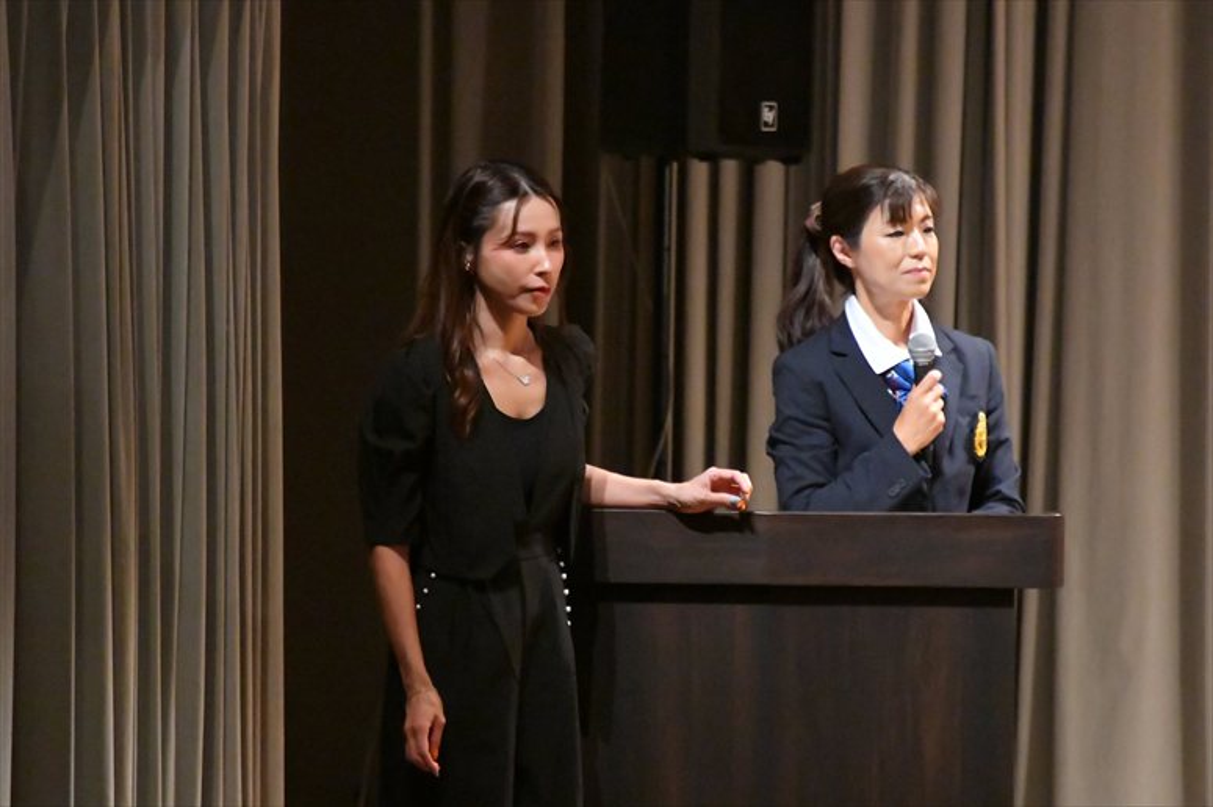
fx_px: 15155
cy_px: 404
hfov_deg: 4.6
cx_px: 606
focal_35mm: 450
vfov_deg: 3.1
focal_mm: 300
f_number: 5.6
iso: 18000
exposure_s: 1/400
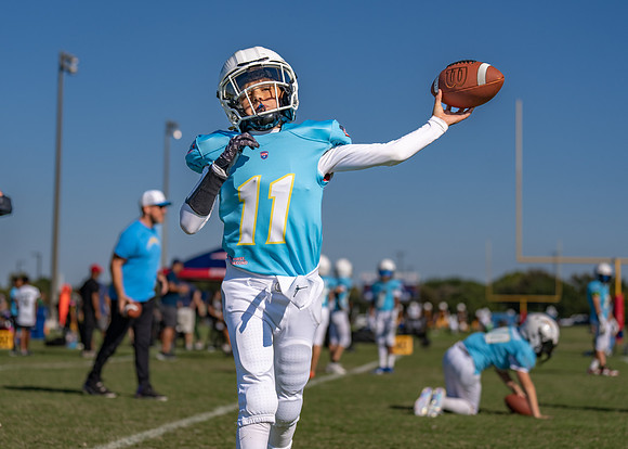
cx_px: 292
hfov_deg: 22.5
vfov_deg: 16.1
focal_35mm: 89
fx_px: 1581
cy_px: 188
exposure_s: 1/5000
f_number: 2.8
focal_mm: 70
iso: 100
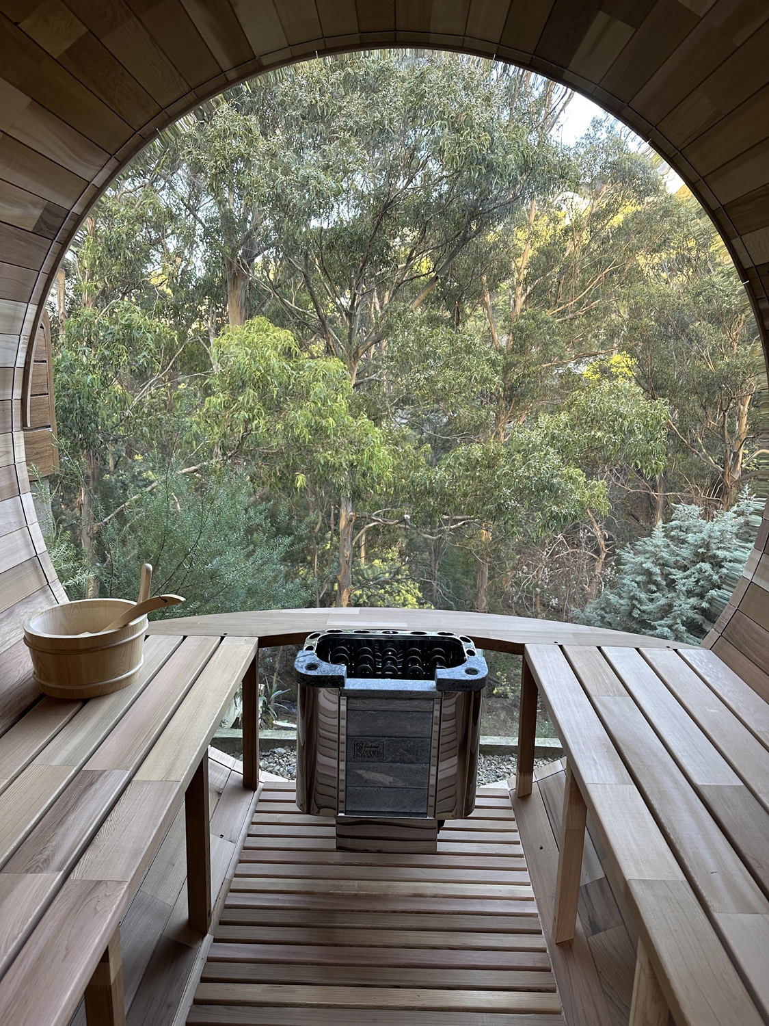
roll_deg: -1.1
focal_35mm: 24
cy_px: 513
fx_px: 711
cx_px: 384
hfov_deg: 56.8
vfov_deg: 71.6
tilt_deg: -11.8
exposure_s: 1/121
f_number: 1.78
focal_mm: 6.86
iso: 125
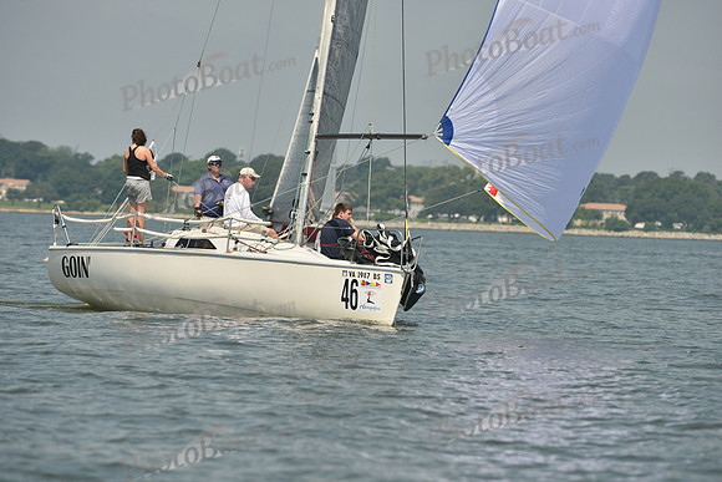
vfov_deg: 3.4
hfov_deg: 5.2
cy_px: 241
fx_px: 8024
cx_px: 361
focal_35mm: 400
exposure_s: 1/1250
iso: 320
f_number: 9
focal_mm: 400
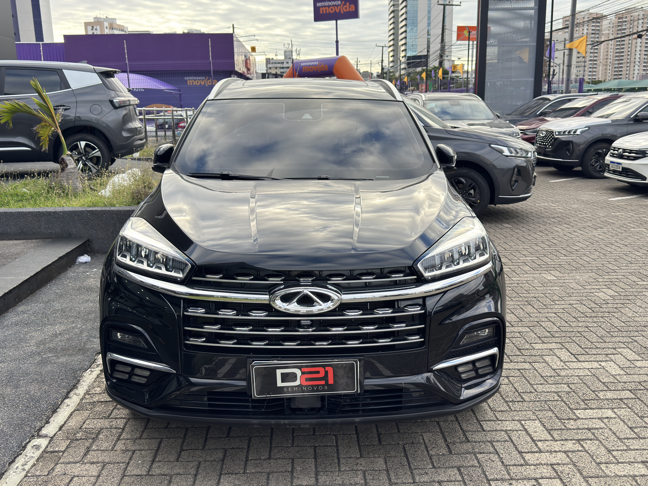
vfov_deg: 40.7
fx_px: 655
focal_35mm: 35
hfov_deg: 52.6
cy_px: 243
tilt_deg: -12.6
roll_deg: +0.5
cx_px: 324
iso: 100
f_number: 1.78
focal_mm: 6.76
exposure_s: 1/687
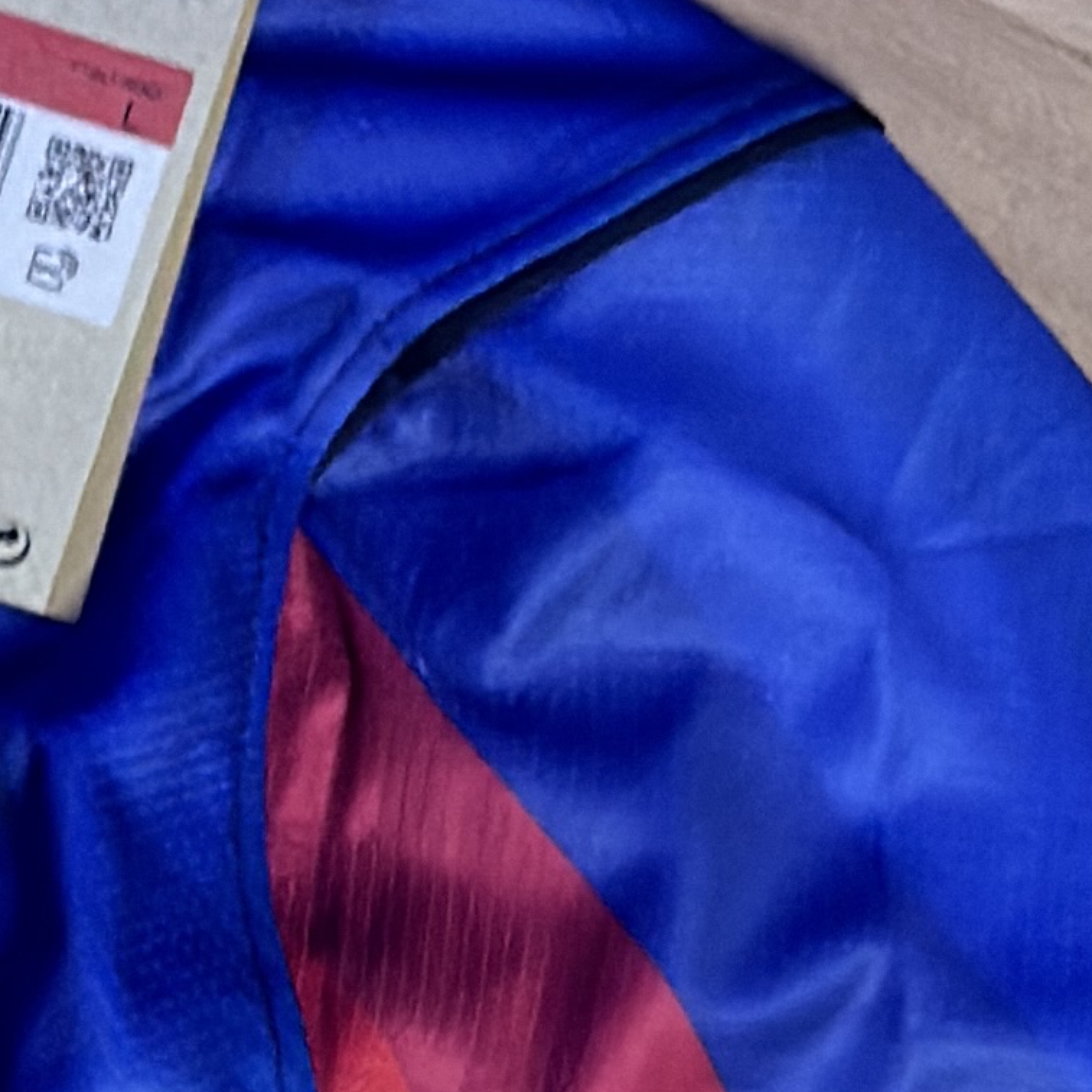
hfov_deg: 7.4
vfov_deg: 7.7
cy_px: 929
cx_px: -1301
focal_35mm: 226
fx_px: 8066
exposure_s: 1/25
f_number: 1.78
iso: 640
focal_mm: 6.76
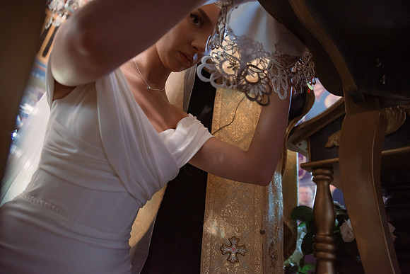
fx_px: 273
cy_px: 137
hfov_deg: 73.7
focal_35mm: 24
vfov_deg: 53.2
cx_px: 205
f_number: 2.8
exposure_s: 1/200
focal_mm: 24
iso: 1250
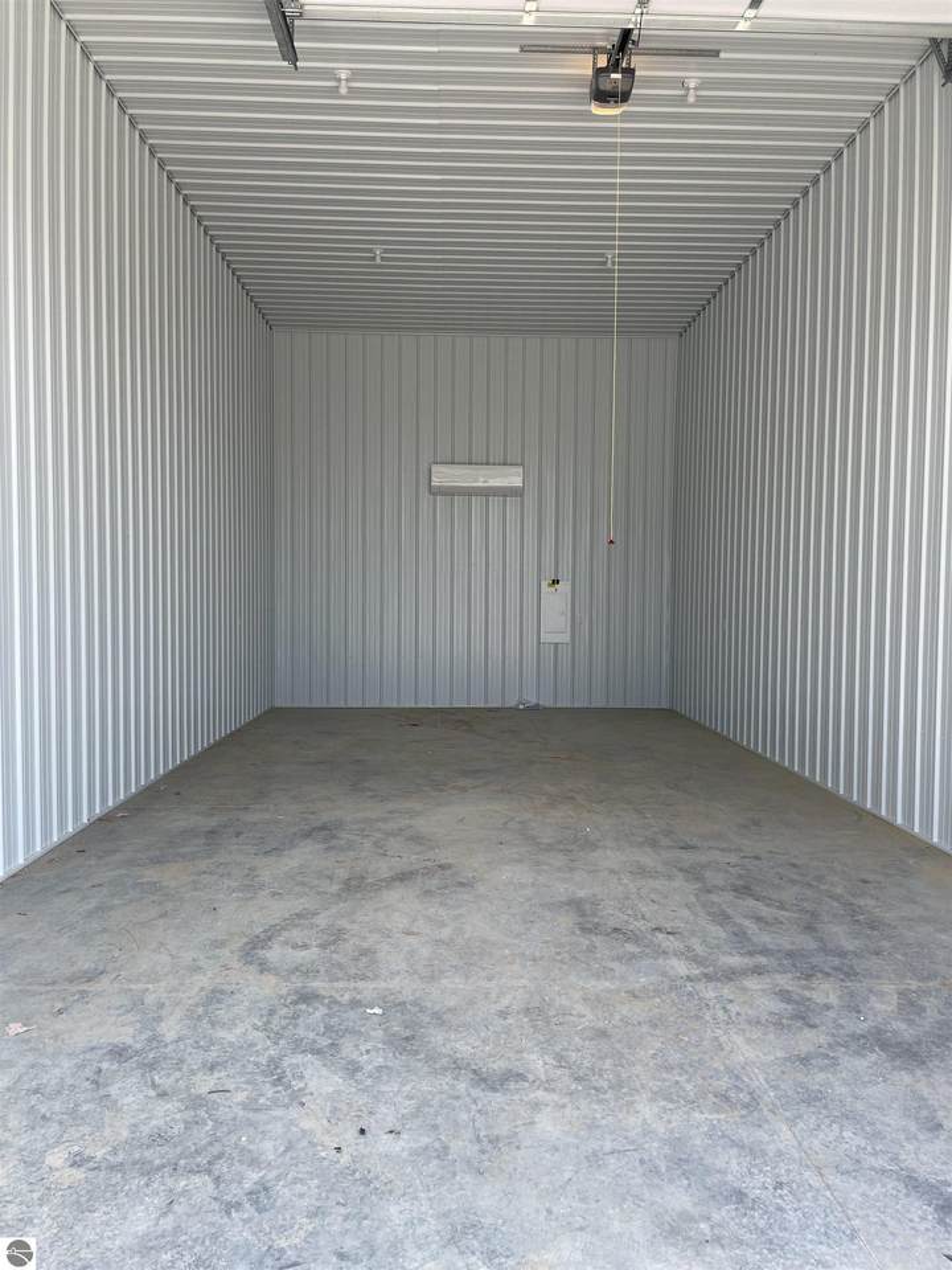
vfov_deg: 67.3
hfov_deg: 53.1
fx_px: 953
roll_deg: +0.0
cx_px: 476
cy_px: 635
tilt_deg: -1.5
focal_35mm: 26
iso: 32
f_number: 1.6
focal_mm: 4.2
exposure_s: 1/424
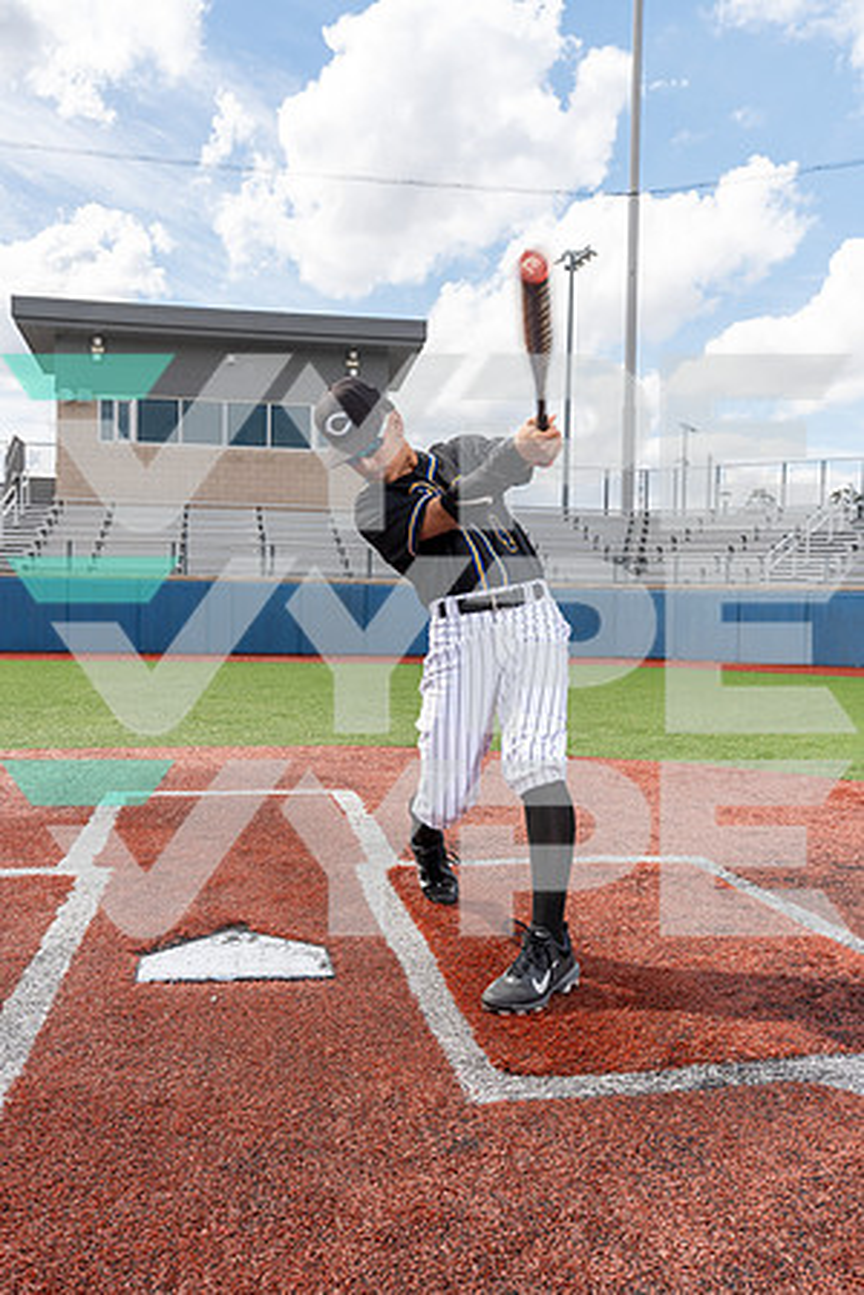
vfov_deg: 58.7
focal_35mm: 32
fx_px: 1152
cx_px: 432
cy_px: 648
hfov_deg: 41.1
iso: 100
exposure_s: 1/250
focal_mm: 32
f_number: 8
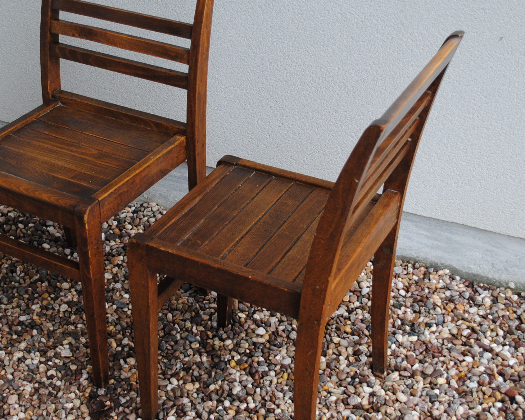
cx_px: 198
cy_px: 206
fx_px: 901
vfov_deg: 26.2
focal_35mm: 58
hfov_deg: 32.3
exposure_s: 1/60
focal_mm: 24
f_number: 4
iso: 200
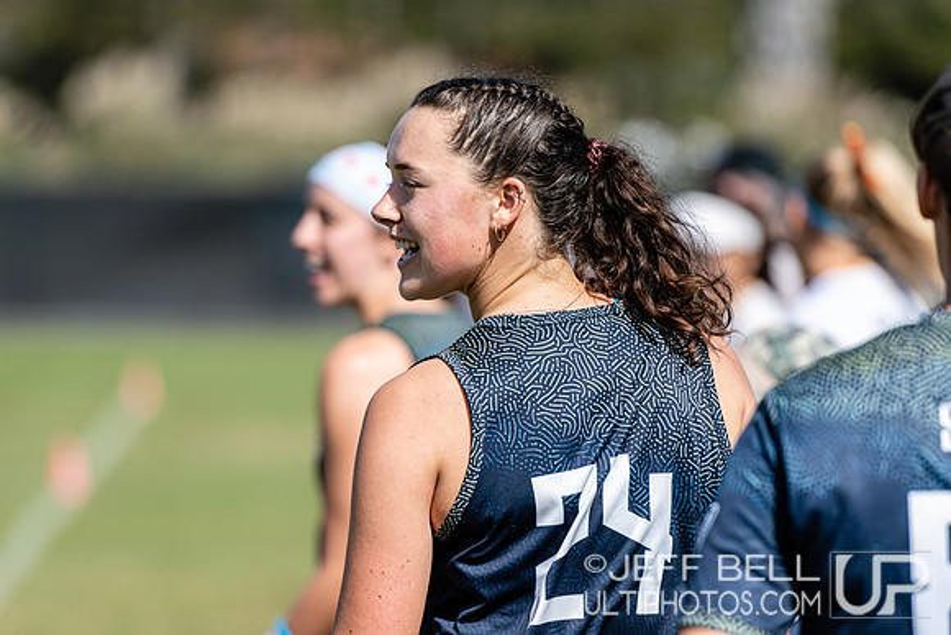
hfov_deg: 6.9
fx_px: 7926
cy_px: 318
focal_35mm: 300
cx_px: 476
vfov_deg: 4.6
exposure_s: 1/1600
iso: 100
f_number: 3.2
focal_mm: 200
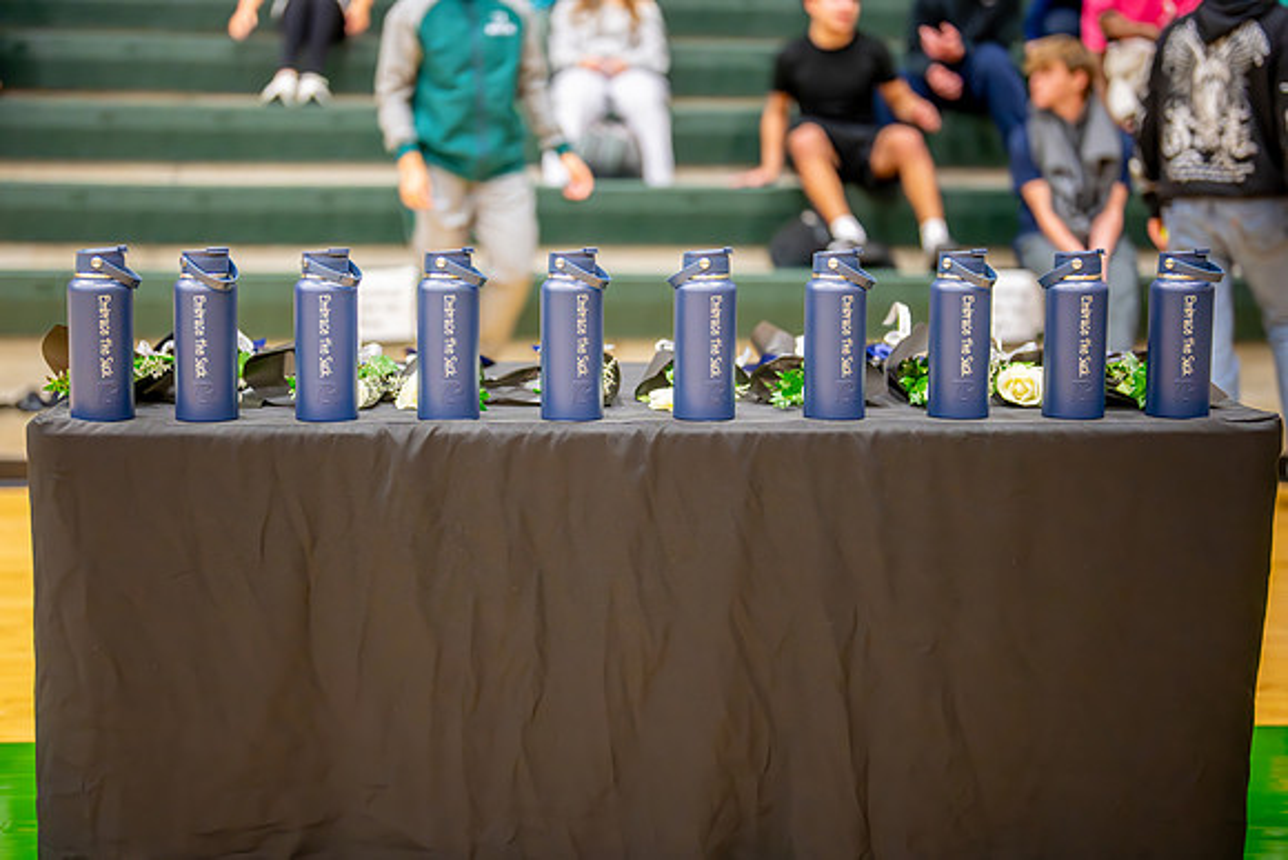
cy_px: 407
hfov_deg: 36.7
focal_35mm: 54
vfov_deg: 24.9
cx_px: 597
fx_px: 1943
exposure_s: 1/1000
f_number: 1.2
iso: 6400
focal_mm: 50
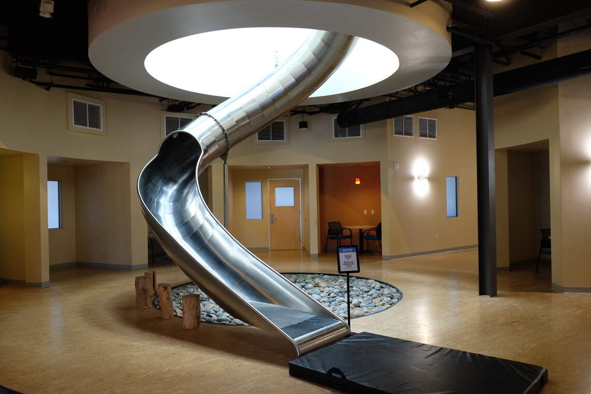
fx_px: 443
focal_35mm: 27
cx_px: 296
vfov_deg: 47.9
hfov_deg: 67.4
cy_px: 197
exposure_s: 1/40
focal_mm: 18
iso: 800
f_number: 2.8
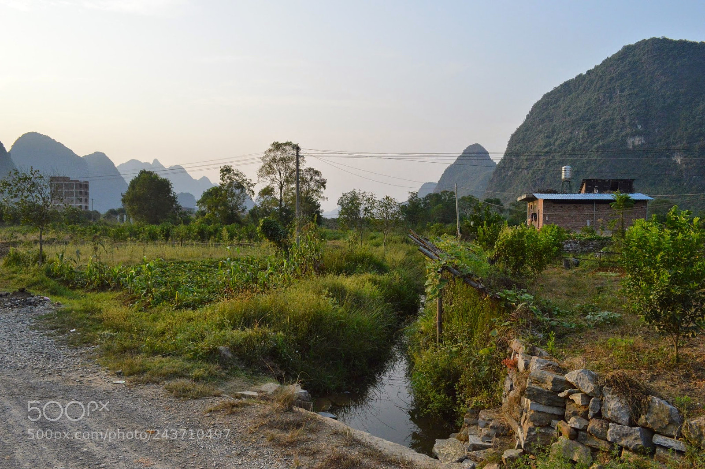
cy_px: 234
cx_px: 352
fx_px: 528
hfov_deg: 67.4
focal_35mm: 27
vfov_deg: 47.9
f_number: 5.6
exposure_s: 1/2500
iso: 1600
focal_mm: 18
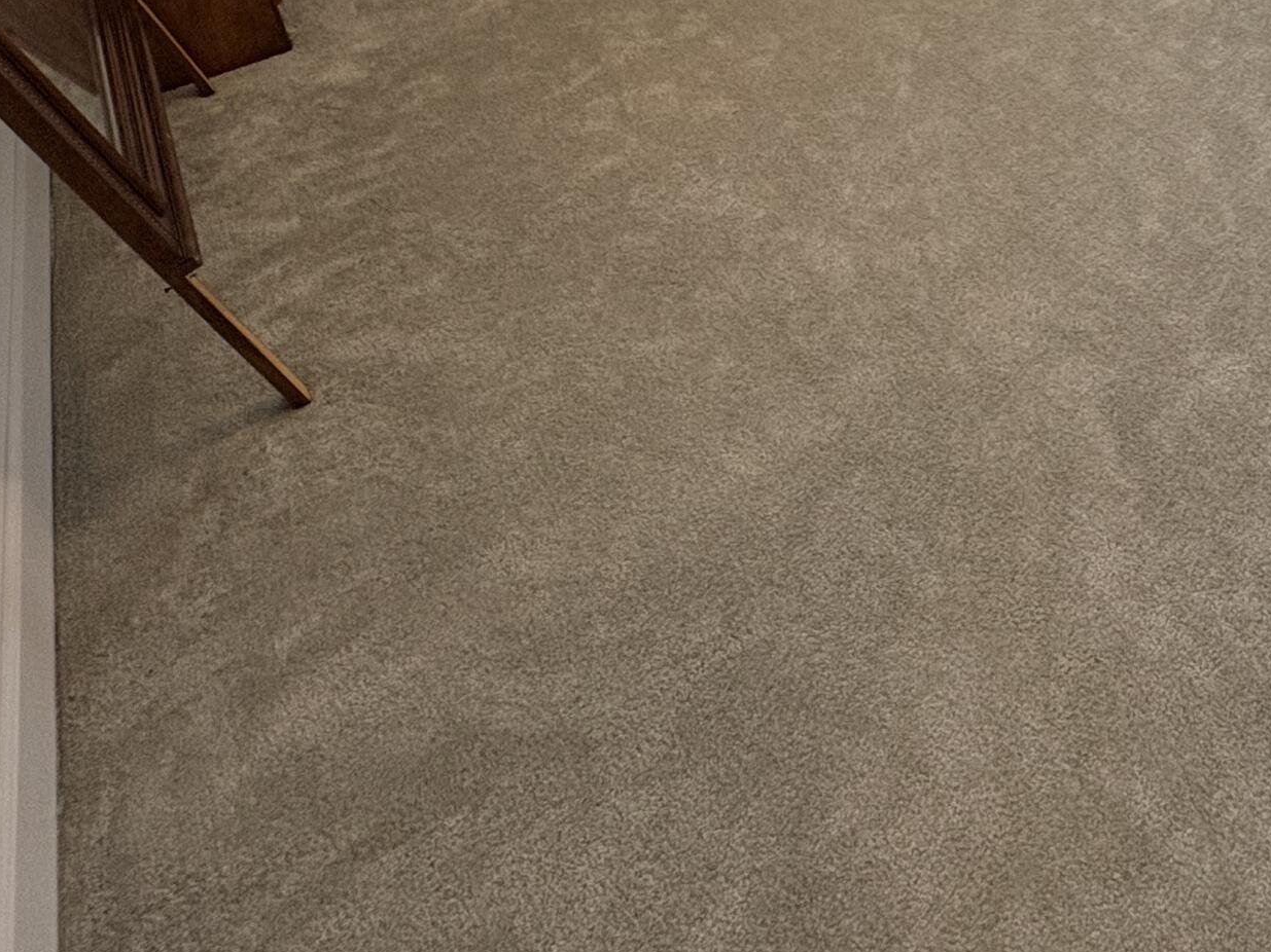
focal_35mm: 34
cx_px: 1139
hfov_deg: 48.4
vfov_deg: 34.0
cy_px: -180
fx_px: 1248
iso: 200
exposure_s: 1/120
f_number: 2.2
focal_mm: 2.22
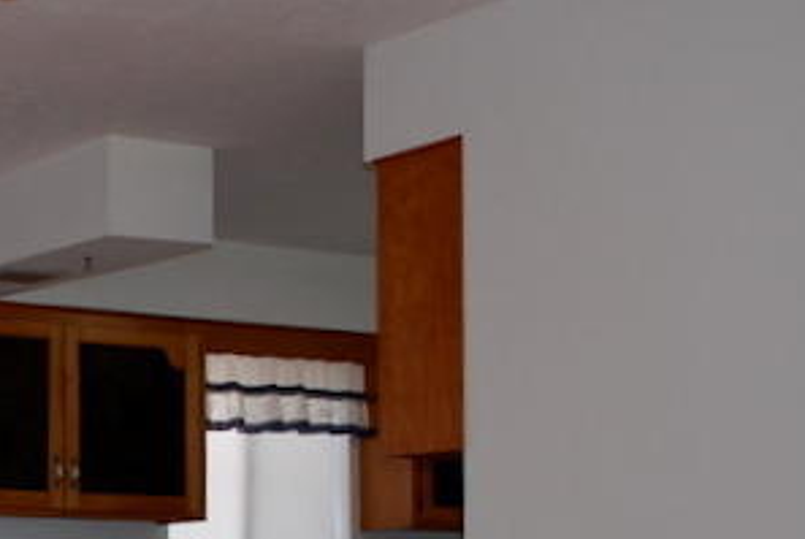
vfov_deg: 14.4
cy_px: 600
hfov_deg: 20.1
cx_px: -244
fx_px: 2083
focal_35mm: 93
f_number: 3.5
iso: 200
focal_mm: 18
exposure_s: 1/100
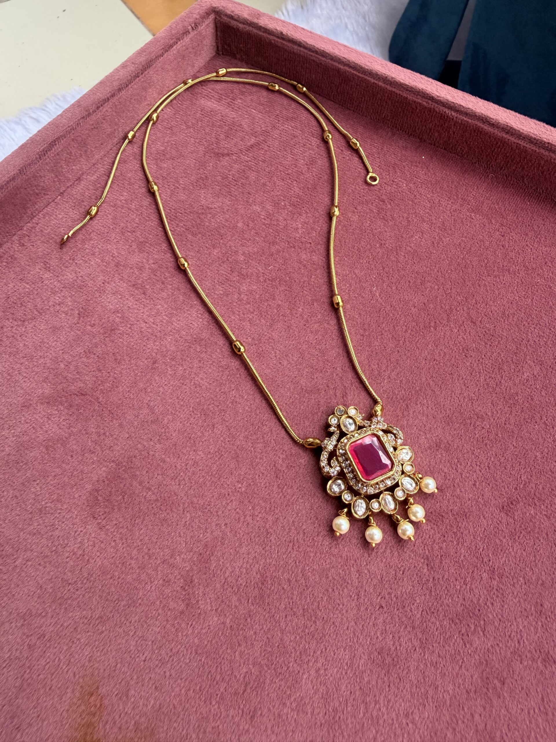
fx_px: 514
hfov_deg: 56.8
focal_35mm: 24
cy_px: 371
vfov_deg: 71.6
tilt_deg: -60.0
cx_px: 278
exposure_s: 1/121
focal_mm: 2.22
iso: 125
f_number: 2.2
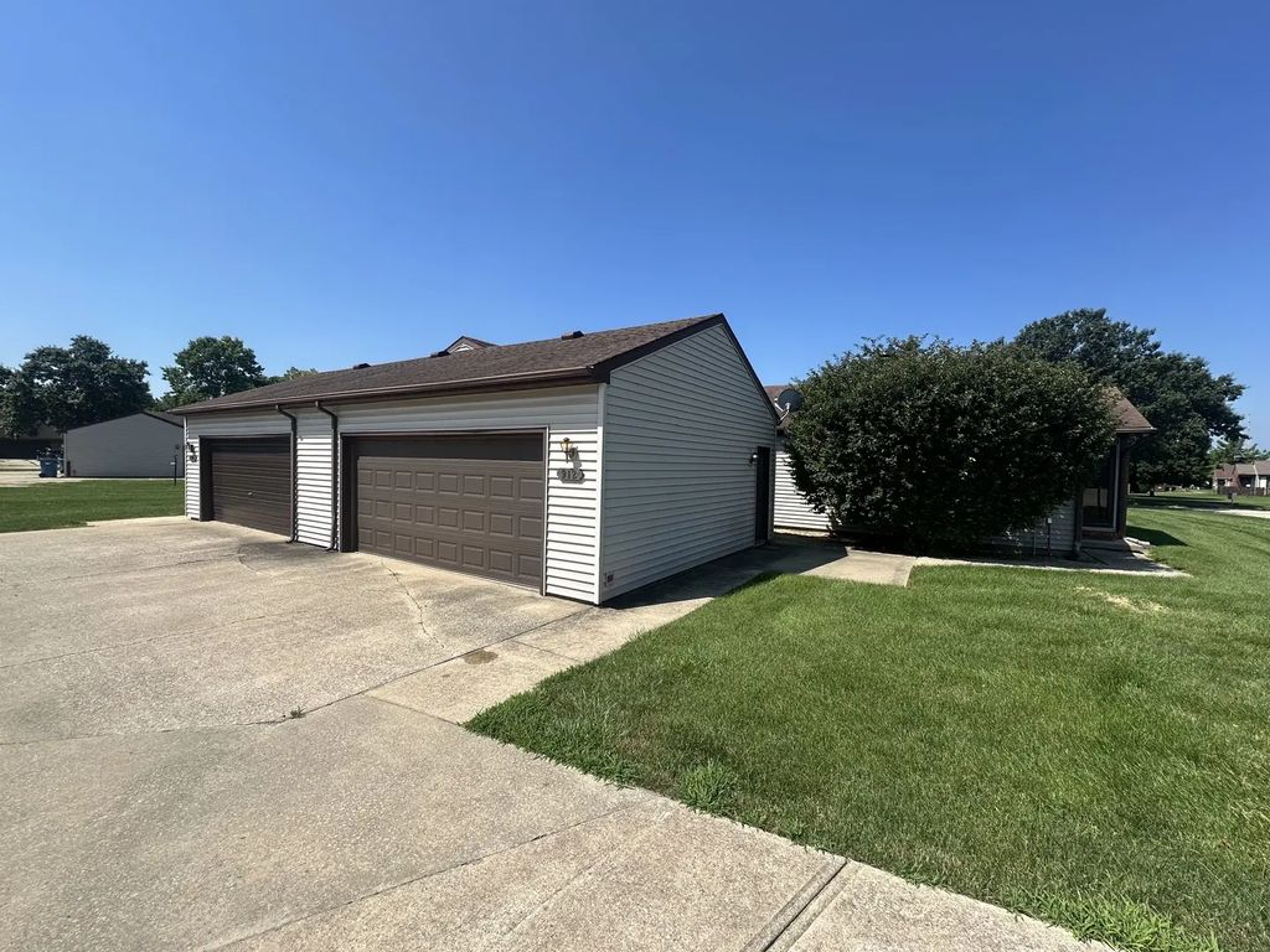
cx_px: 635
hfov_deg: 102.1
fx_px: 514
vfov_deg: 85.7
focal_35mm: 14
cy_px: 476
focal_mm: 2.22
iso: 40
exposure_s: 1/1742
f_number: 2.2
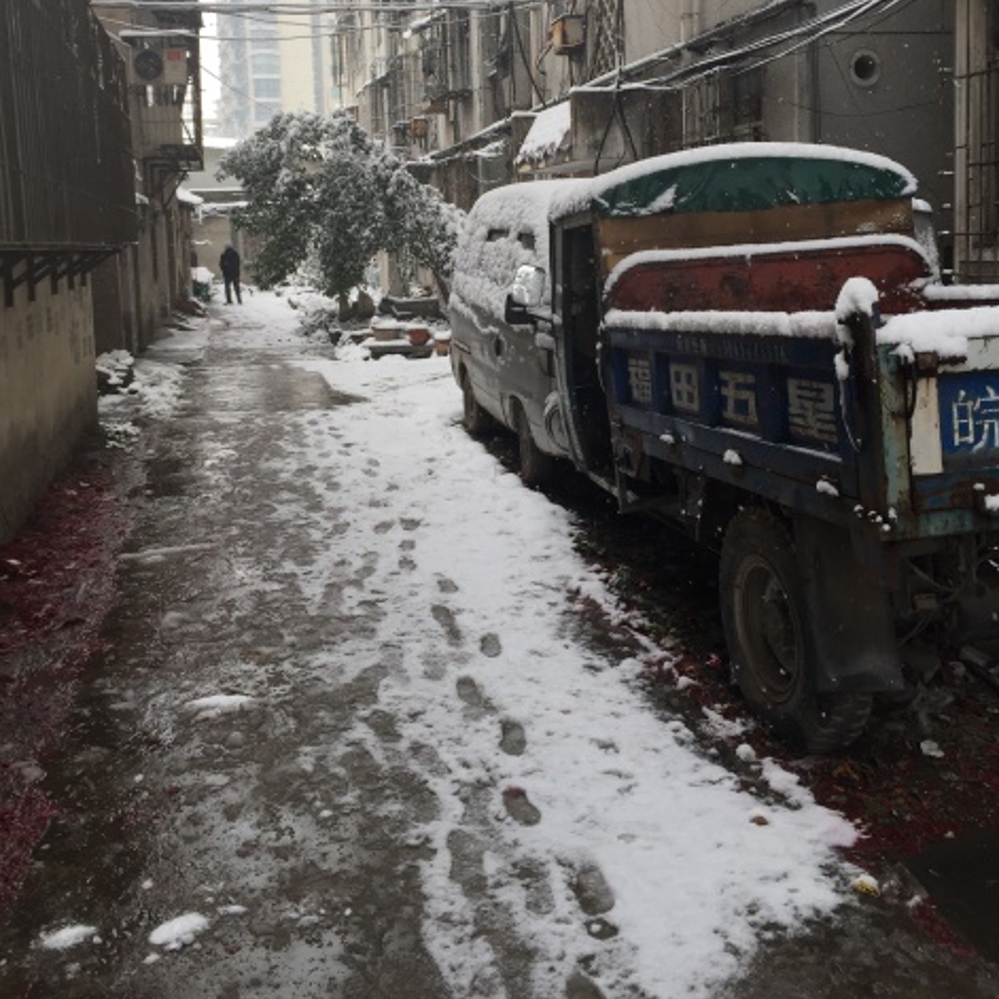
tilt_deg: -6.1
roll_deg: +1.7
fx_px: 1143
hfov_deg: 47.2
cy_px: 356
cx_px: 490
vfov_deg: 46.7
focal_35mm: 35
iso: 32
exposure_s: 1/302
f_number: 2.2
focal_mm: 4.15
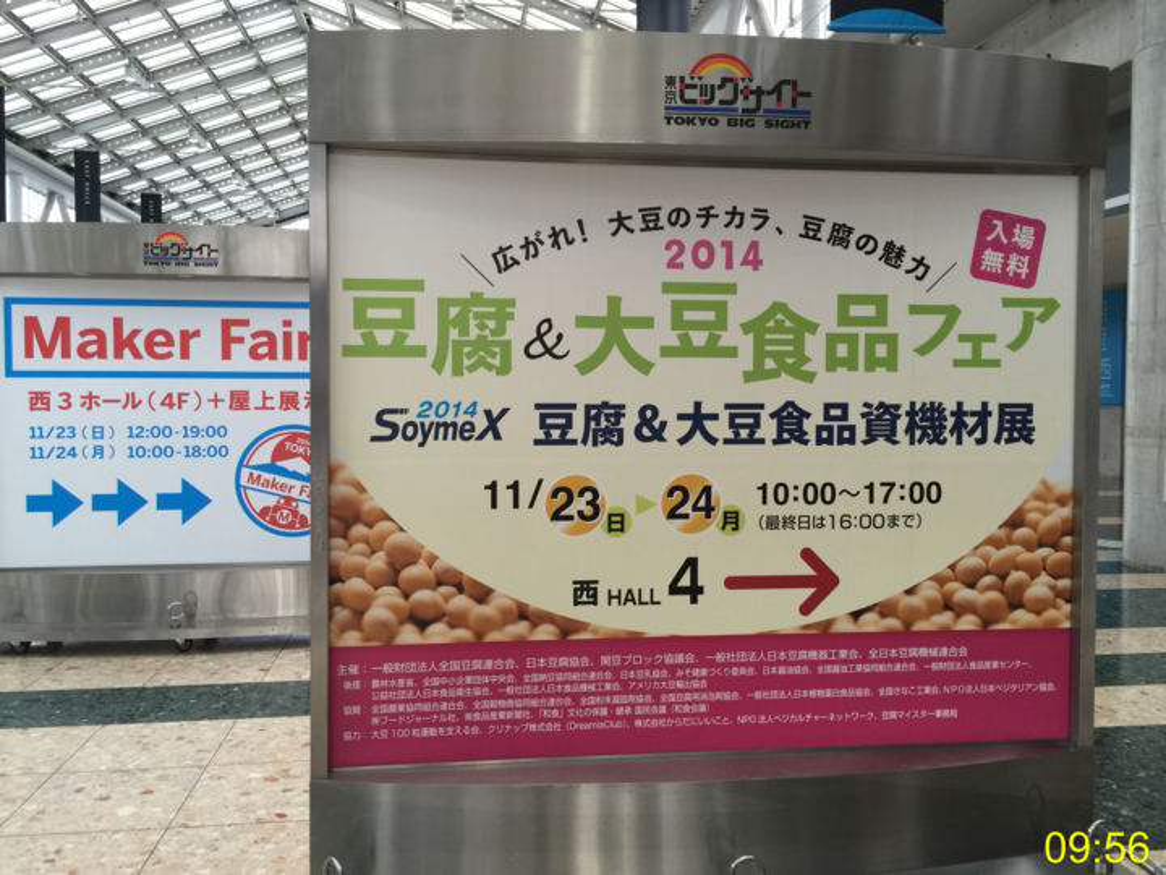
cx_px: 583
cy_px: 438
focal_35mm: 29
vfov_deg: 48.2
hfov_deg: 61.7
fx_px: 977
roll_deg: -0.2
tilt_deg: -1.7
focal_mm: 4.15
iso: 32
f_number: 2.2
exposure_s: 1/40
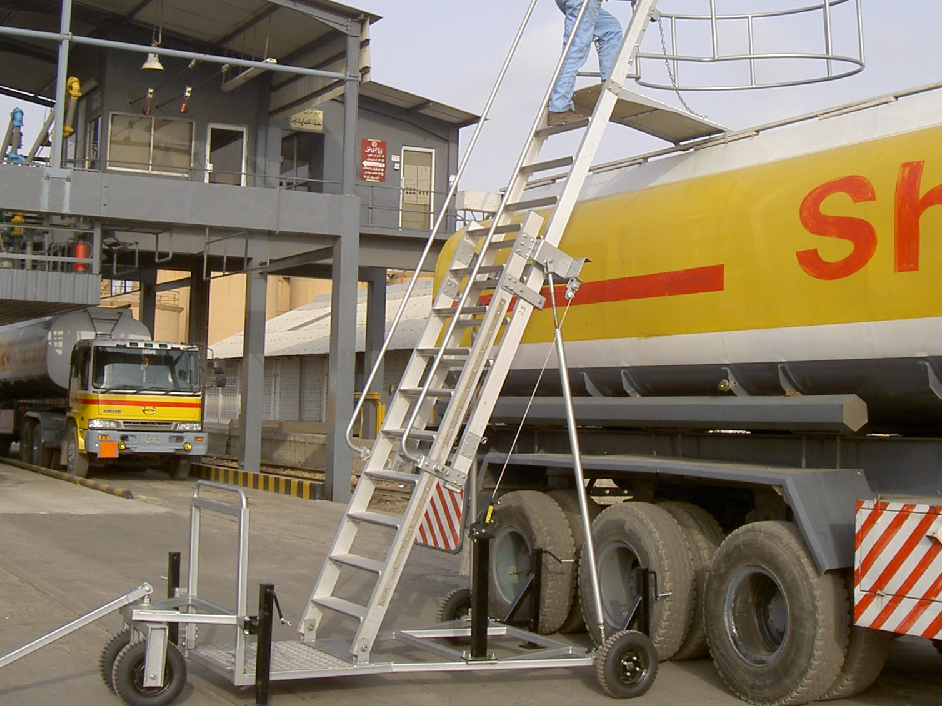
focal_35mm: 53
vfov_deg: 27.4
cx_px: 492
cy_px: 244
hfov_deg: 36.2
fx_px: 1442
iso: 100
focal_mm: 8
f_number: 4.7
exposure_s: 1/588
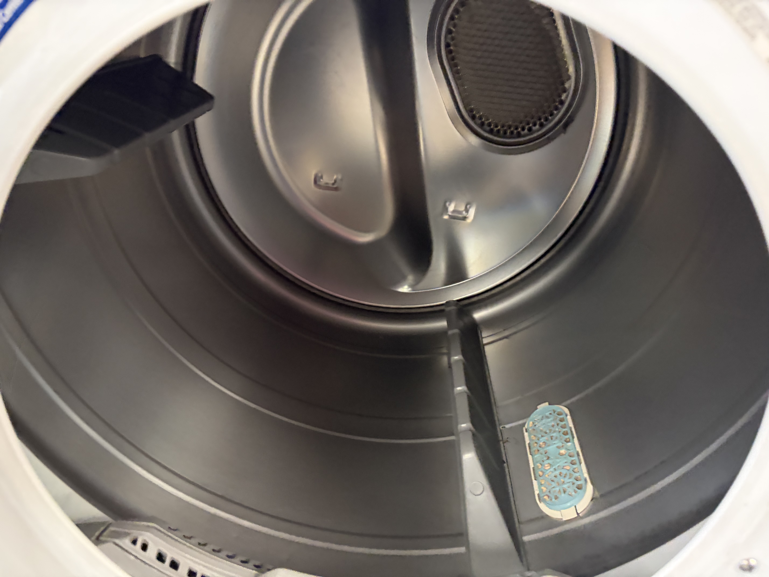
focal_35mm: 26
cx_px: 384
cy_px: 288
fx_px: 578
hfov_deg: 67.3
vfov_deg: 53.1
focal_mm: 5.96
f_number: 1.6
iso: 500
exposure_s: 1/30
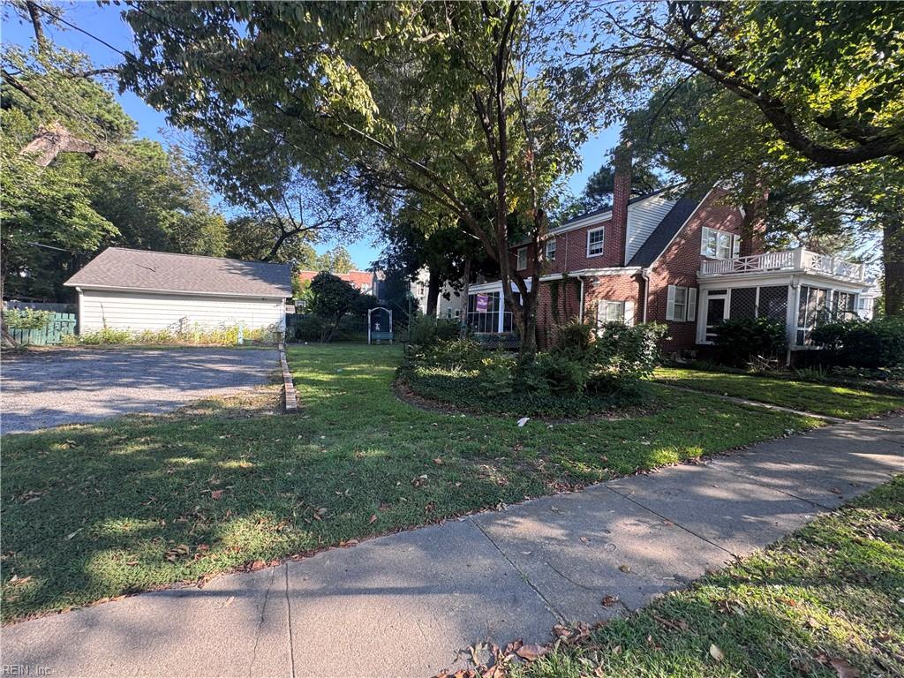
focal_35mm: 14
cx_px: 452
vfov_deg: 85.7
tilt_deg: -3.8
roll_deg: -2.3
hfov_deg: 102.1
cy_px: 339
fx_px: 366
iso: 40
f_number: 2.2
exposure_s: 1/135
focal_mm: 2.22
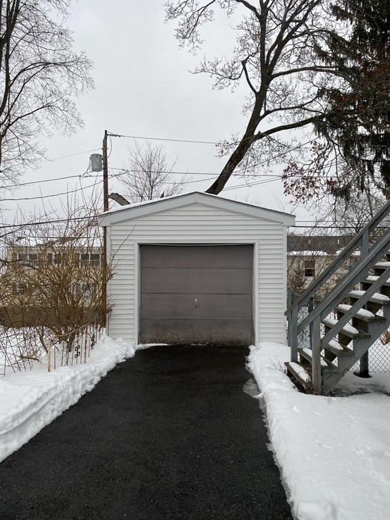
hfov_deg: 53.1
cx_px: 195
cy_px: 260
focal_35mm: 26
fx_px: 391
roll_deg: -1.2
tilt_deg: +1.9
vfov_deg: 67.3
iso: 32
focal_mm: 4.25
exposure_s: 1/311
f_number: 1.8
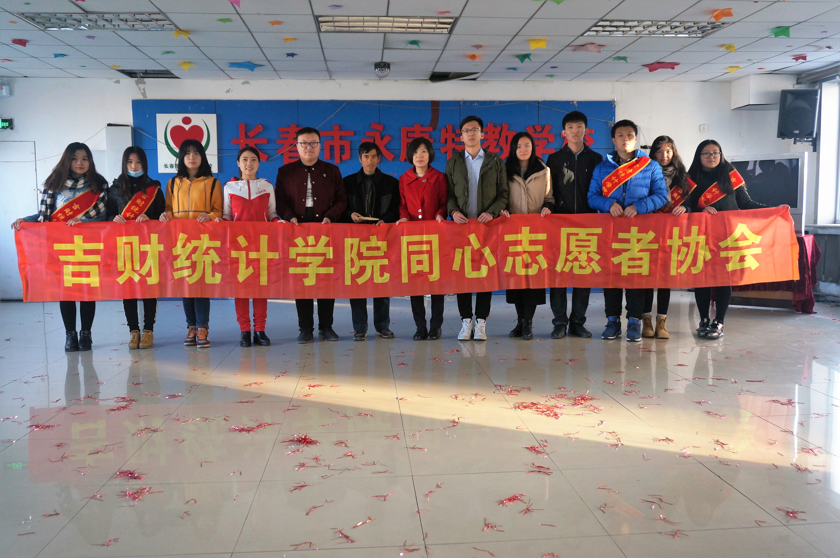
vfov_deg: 41.6
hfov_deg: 59.5
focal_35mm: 32
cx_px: 420
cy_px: 279
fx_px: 734
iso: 500
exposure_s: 1/60
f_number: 4
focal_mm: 21
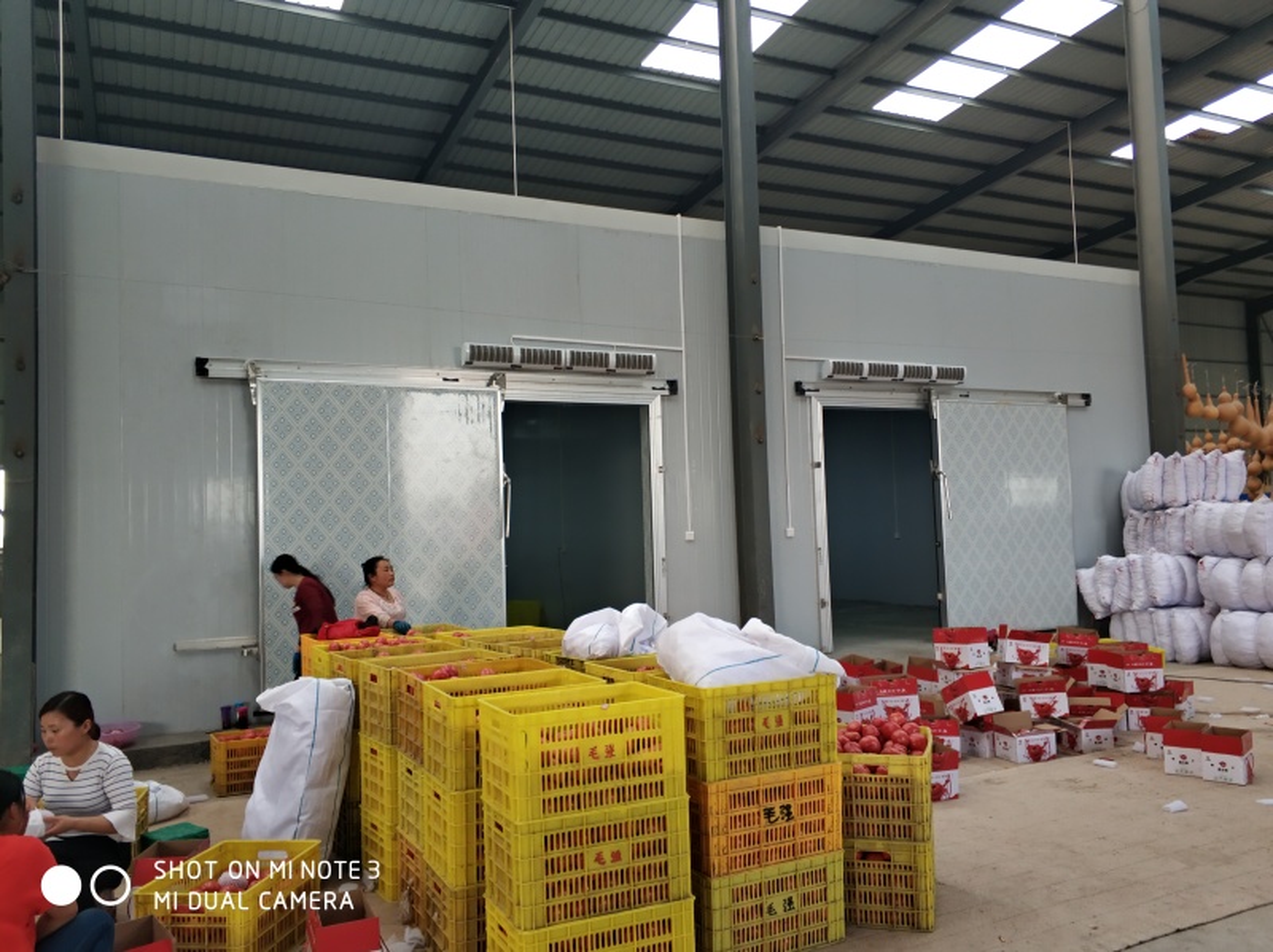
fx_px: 992
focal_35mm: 27
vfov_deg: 51.3
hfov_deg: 65.4
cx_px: 636
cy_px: 476
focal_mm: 3.82
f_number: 1.8
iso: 198
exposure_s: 1/33
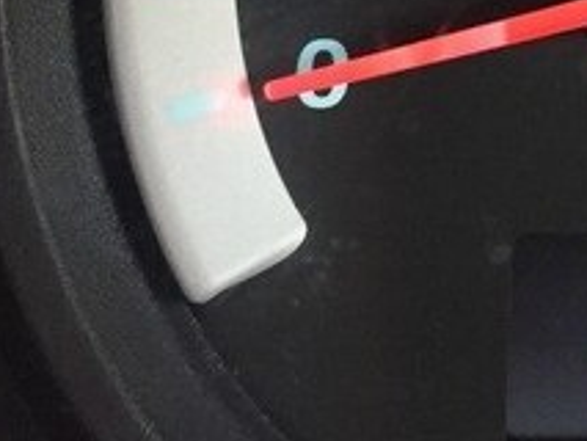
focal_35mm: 90
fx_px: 1527
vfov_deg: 15.6
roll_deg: -1.8
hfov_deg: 20.9
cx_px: 609
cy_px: -134
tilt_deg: -17.6
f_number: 2.2
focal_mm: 4.15
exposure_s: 1/20
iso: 250
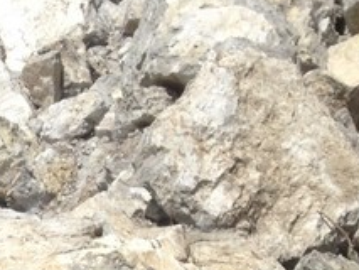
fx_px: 1702
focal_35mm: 164
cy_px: 493
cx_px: -283
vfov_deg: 8.7
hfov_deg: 11.2
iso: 50
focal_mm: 4.28
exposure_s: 1/1381
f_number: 2.4
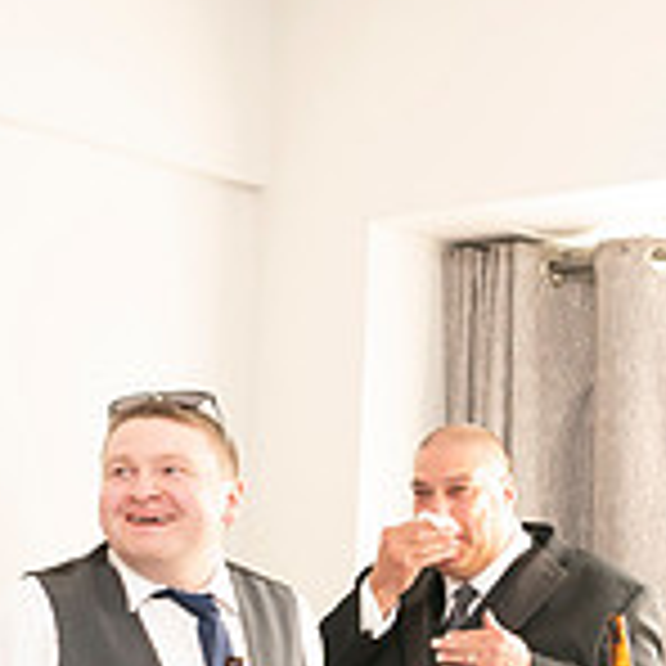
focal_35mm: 80
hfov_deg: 20.6
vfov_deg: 21.1
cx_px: 747
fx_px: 1741
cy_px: 616
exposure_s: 1/100
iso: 800
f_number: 2.8
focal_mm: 24
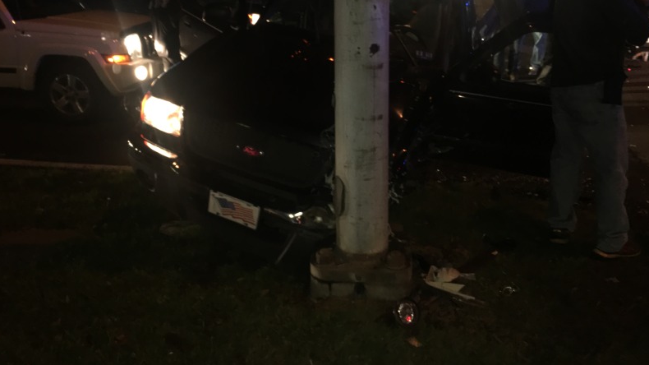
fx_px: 551
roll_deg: +2.6
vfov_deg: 36.3
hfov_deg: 61.0
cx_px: 324
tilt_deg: -13.2
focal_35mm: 32
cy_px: 127
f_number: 2.2
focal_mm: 4.15
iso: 125
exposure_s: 1/16
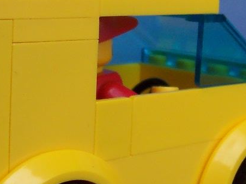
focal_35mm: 108
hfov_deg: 18.1
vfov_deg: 13.7
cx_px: 65
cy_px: 75
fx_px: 767
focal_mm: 5.6
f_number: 2.8
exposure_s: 1/350
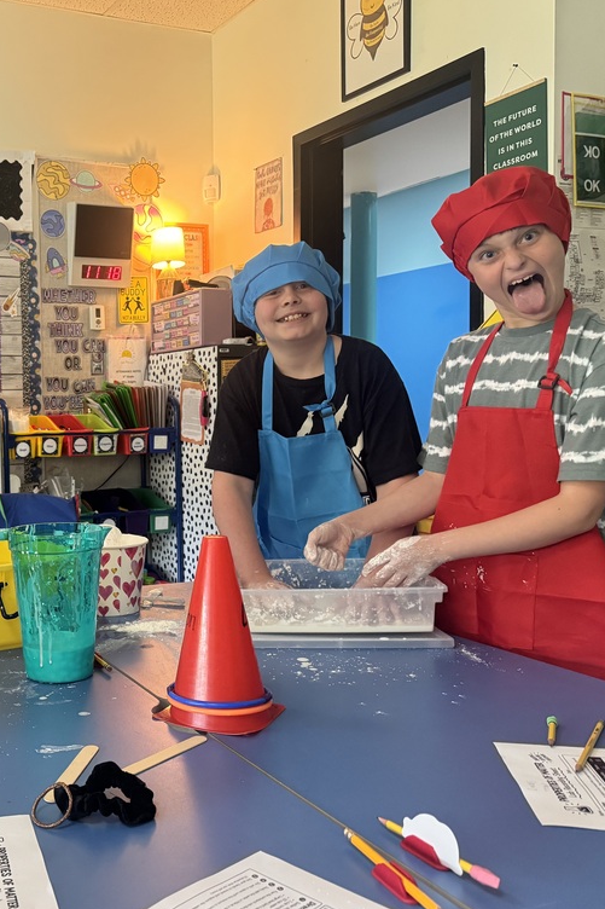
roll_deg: +0.7
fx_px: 857
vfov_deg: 55.8
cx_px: 74
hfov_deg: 36.7
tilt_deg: -3.9
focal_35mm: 34
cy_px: 450
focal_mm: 6.76
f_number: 1.78
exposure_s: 1/60
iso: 500
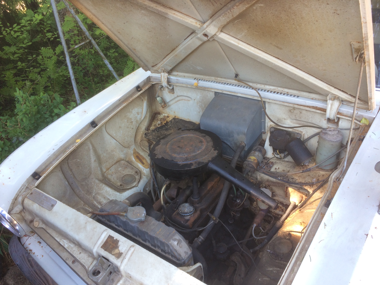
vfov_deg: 48.2
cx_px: 190
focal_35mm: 29
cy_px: 142
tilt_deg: -38.9
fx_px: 318
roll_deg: +9.8
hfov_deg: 61.7
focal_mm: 4.15
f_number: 2.2
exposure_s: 1/50
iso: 32
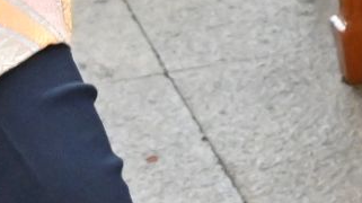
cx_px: 600
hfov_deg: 7.2
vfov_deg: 4.0
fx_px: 2820
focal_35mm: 294
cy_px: -445
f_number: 4
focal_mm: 24
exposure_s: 1/2500
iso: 4000
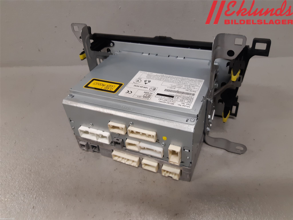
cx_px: 146
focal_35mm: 26
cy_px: 110
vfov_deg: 53.1
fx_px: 220
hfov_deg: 67.3
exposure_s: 1/50
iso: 100
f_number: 1.7
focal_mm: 3.93
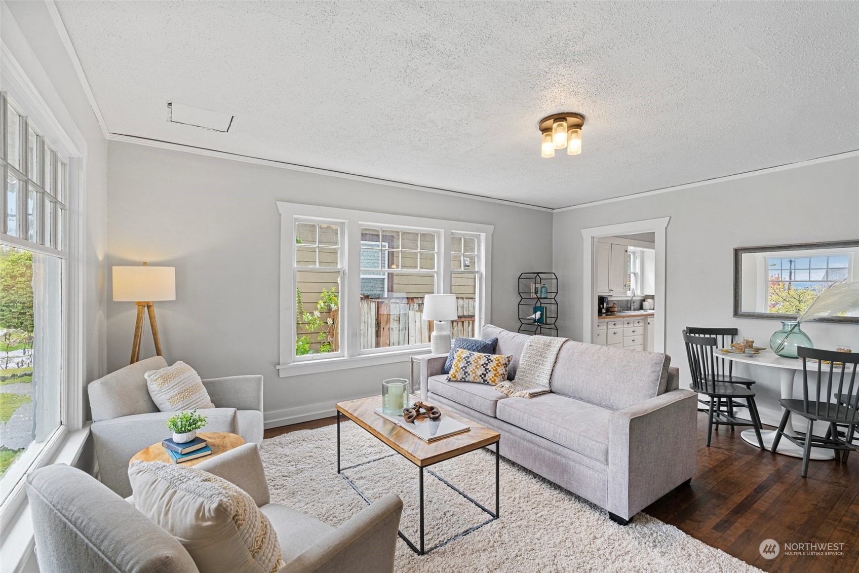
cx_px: 430
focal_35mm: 16
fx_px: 382
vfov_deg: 73.8
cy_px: 286
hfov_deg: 96.7
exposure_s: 1/5
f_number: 9
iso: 200
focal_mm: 16
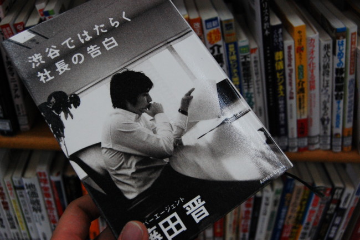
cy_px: 120
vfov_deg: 34.1
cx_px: 180
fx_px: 390
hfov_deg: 49.6
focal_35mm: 39
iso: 1600
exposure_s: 1/160
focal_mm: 26
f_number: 6.3
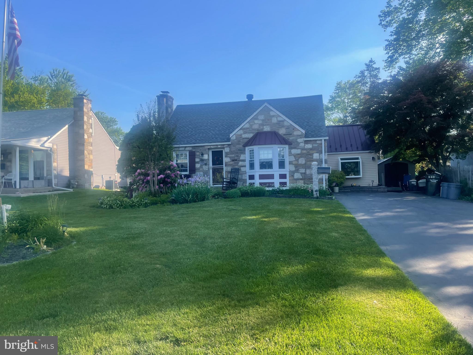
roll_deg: +1.4
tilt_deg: +1.9
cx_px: 236
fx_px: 355
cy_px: 178
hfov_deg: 67.3
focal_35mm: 26
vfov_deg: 53.1
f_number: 1.6
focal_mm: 4.2
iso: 32
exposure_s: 1/1887
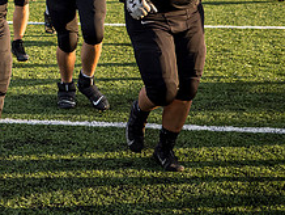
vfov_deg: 11.0
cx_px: -44
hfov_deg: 14.4
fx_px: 1096
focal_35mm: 133
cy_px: -29
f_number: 1.7
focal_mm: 25
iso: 500
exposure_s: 1/2000
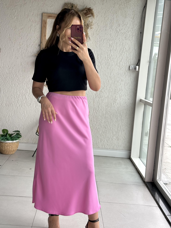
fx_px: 316
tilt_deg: -21.4
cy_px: 114
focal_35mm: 48
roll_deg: -5.9
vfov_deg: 39.7
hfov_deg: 30.3
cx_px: 86
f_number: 1.78
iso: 64
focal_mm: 6.86
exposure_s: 1/351
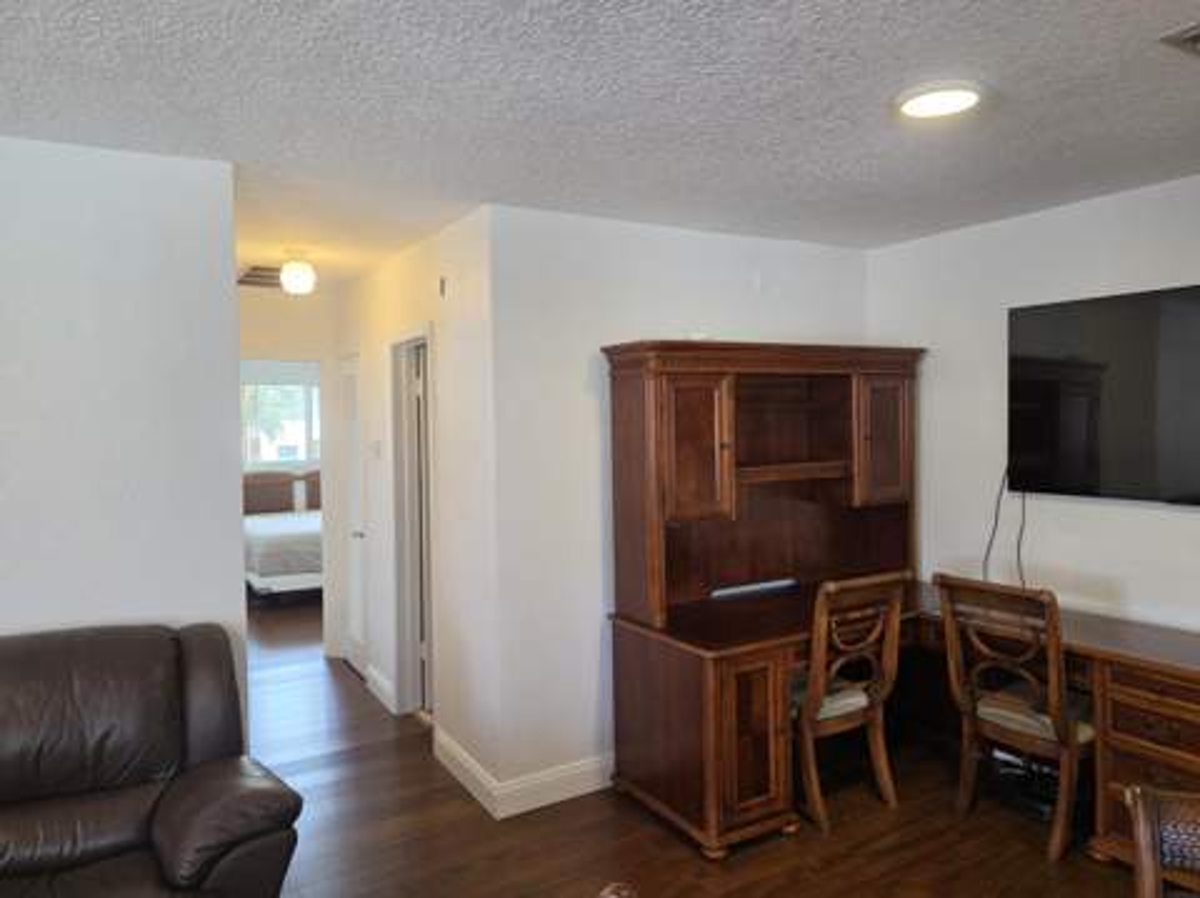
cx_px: 600
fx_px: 797
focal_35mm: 23
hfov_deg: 74.0
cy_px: 449
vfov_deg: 58.8
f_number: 1.4
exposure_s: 1/120
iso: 100
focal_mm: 6.5
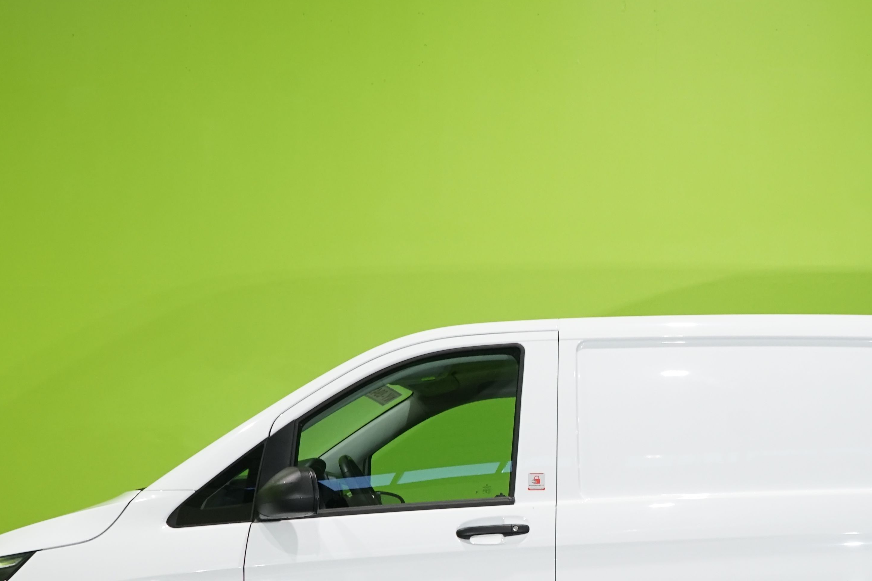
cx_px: 623
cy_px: 519
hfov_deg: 28.5
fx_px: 1696
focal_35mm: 70
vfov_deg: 19.1
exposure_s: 1/30
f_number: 5.6
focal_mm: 34
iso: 800
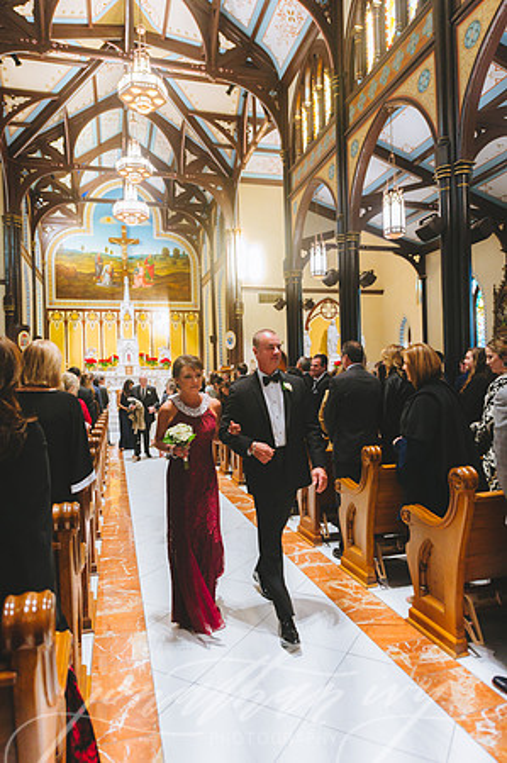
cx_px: 254
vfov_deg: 73.8
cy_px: 382
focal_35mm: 24
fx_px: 508
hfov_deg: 53.0
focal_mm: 24
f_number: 3.2
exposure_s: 1/250
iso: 2500
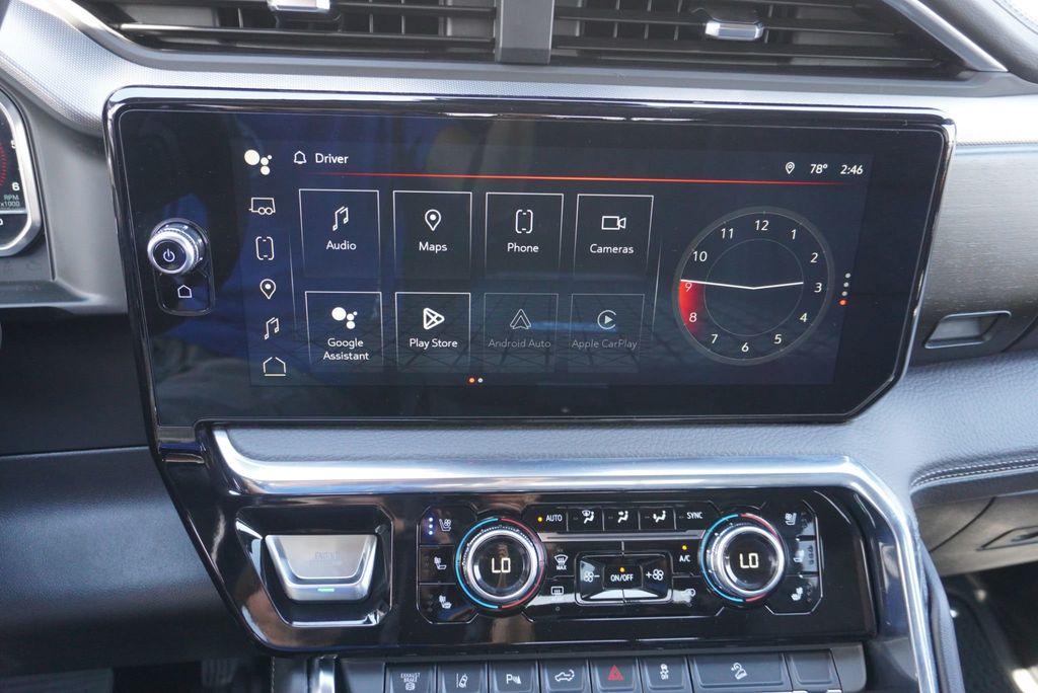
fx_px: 822
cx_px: 519
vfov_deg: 45.7
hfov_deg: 64.5
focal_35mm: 28
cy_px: 346
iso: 1600
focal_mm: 19
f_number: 4
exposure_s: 1/160
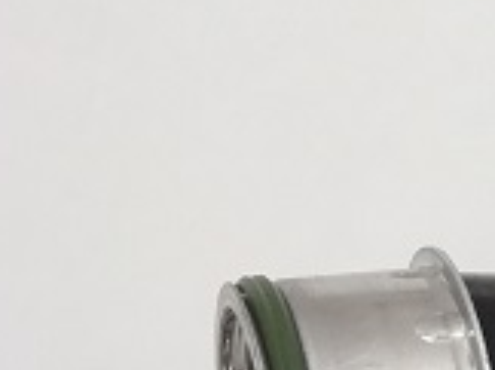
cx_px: 1008
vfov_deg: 11.9
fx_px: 1756
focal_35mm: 123
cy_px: 384
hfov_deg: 13.6
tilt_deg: -68.1
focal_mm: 4.15
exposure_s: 1/60
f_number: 2.2
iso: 25
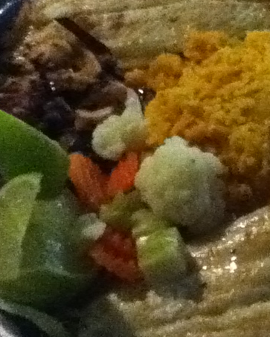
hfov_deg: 22.5
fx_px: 659
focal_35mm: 66
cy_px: 141
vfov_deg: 28.7
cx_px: 253
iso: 1250
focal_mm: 3.85
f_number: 2.4
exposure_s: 1/15
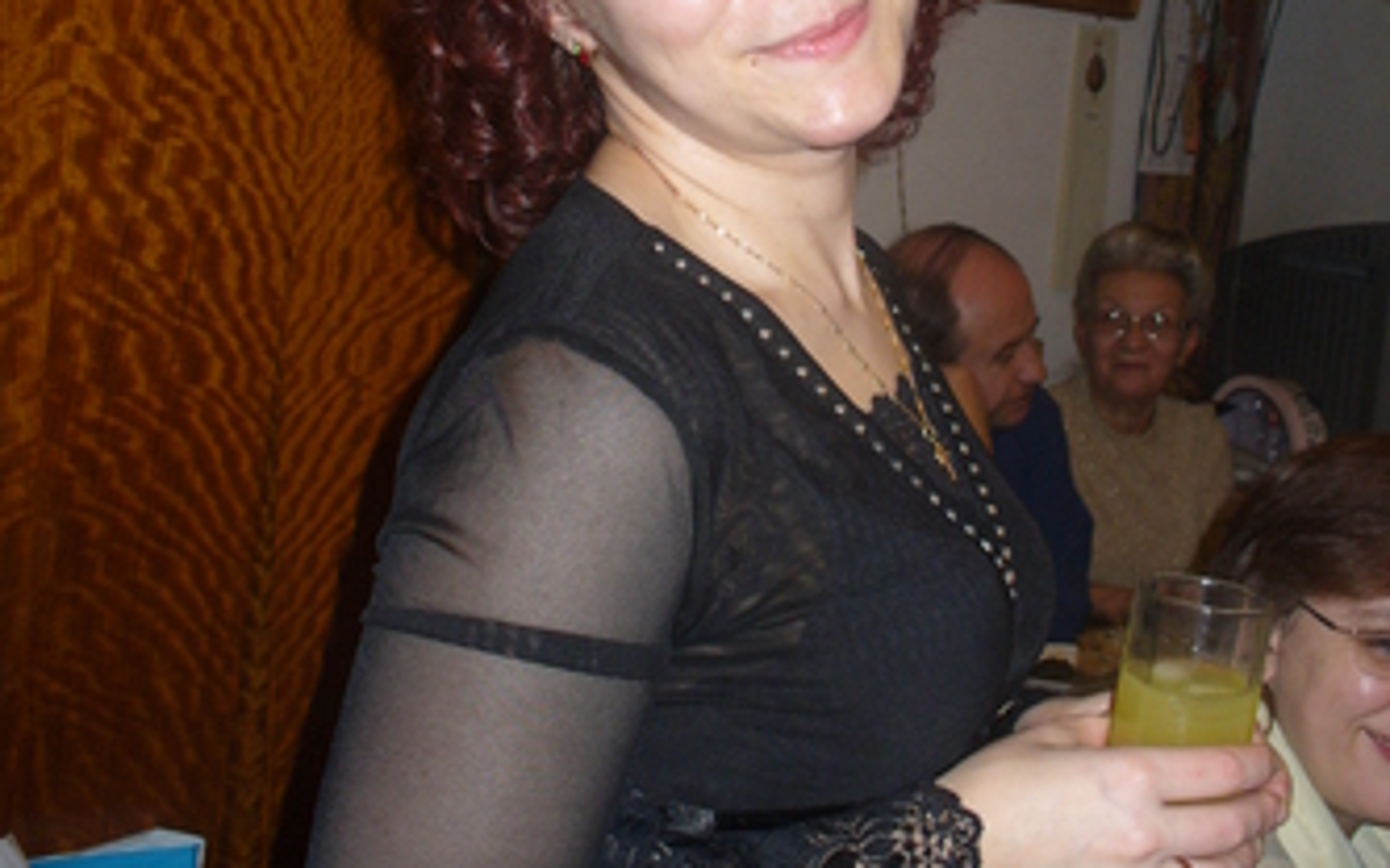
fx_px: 2007
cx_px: 697
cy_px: 150
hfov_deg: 38.2
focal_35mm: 53
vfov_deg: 24.0
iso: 100
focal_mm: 6.1
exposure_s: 1/60
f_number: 2.8
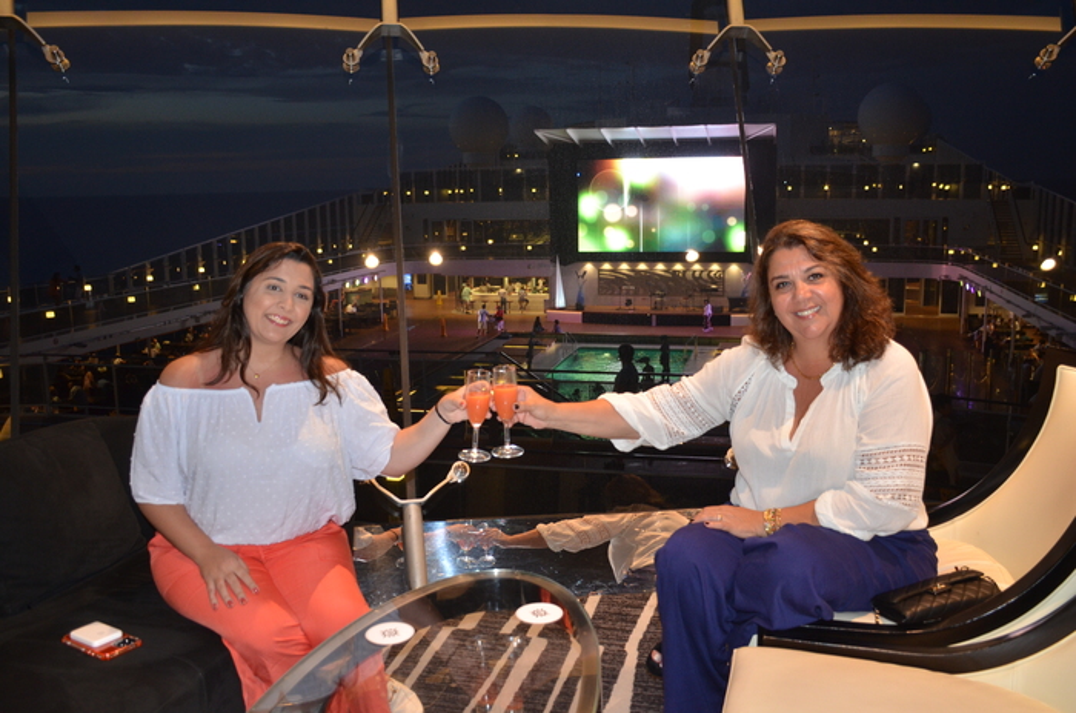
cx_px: 538
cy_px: 356
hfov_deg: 57.3
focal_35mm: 33
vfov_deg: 39.8
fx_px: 985
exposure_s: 1/60
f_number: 3.5
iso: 800
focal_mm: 22
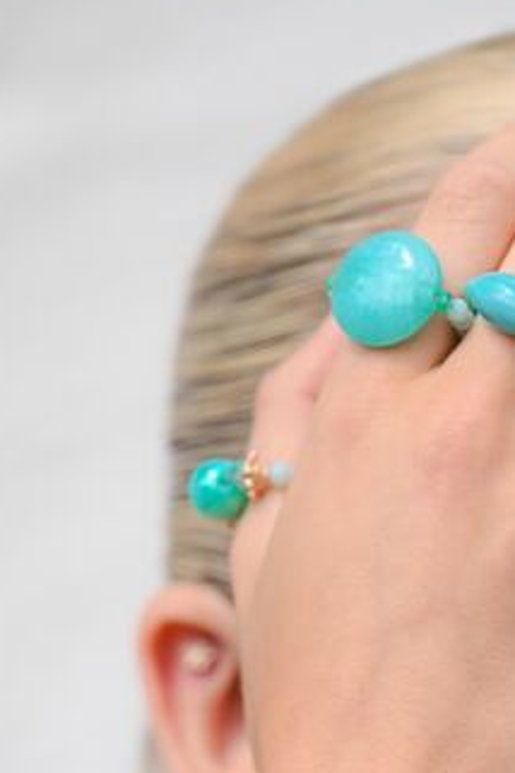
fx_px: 8282
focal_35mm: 386
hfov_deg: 3.6
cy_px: 701
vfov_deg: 5.3
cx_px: 608
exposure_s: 1/640
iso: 100
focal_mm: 155
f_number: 3.5
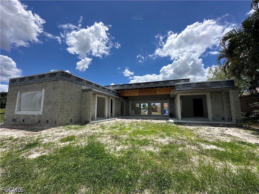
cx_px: 130
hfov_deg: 102.1
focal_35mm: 14
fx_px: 105
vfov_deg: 85.7
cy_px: 97
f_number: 2.2
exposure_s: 1/3040
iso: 50
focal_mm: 2.22
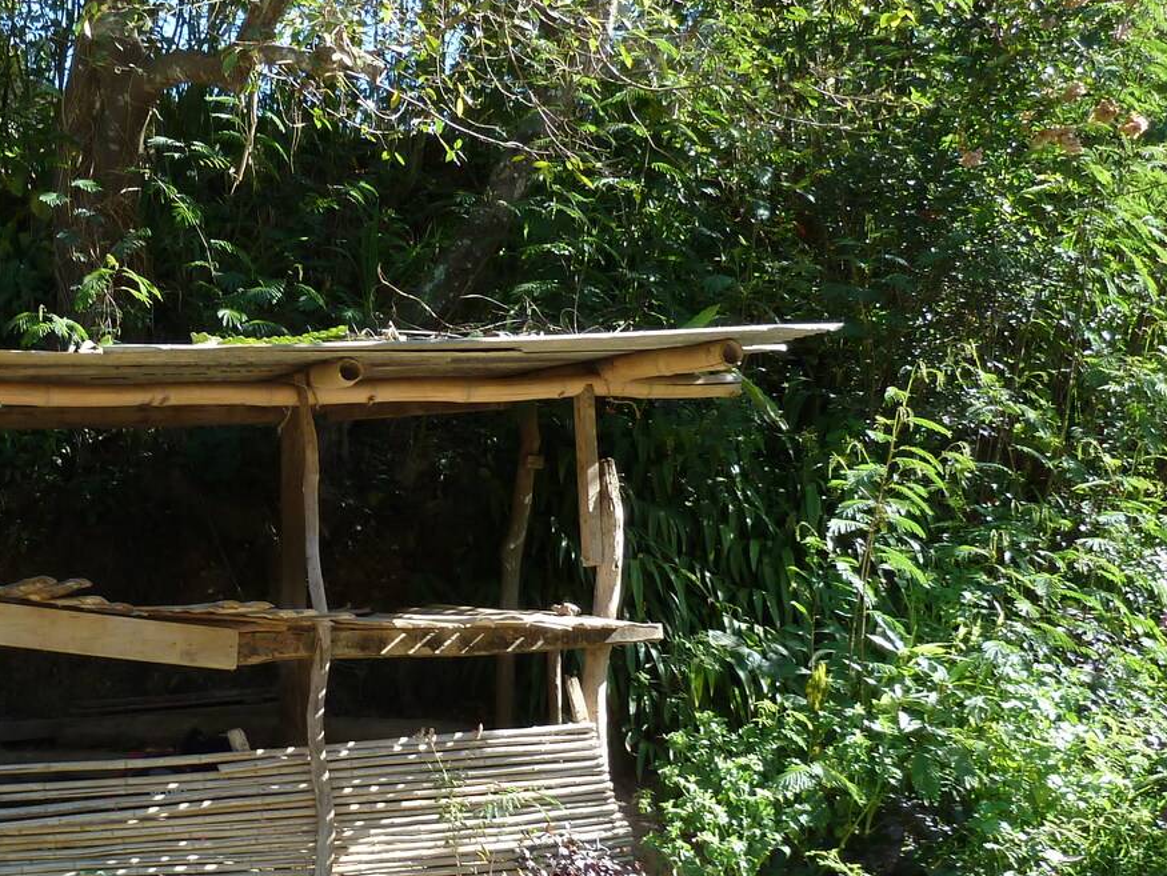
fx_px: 1788
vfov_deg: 27.3
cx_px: 123
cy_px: 611
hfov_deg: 34.2
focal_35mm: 53
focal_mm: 4.7
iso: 80
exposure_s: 1/100
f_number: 3.4
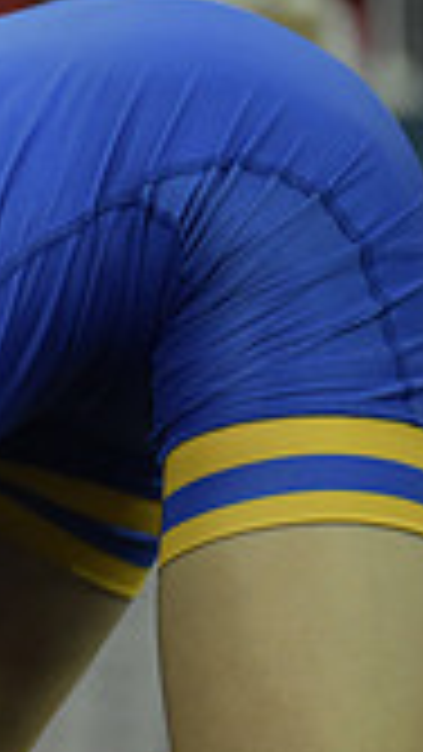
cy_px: 572
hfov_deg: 2.1
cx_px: -855
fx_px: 11221
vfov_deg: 3.8
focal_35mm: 563
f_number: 2.8
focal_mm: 155
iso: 4000
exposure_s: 1/1250
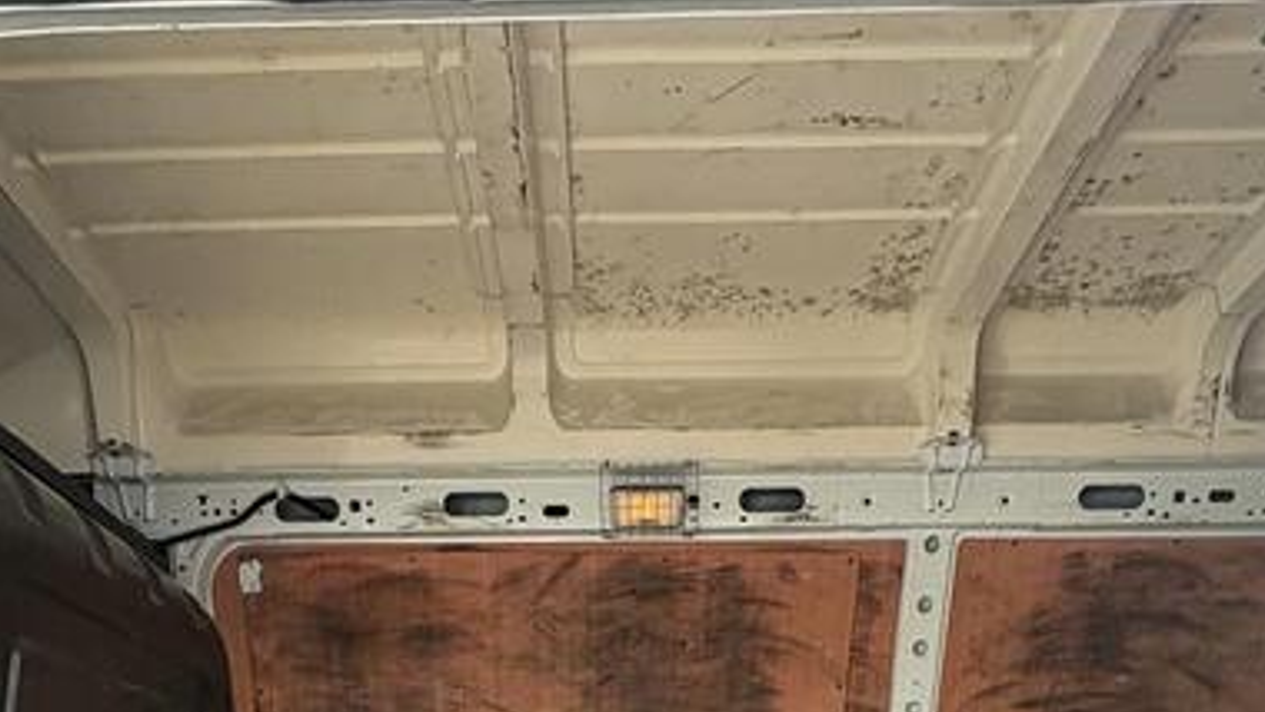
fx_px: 1208
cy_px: 1111
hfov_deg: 55.2
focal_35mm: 36
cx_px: 583
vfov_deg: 24.3
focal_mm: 2.22
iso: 100
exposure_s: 1/136
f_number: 2.2
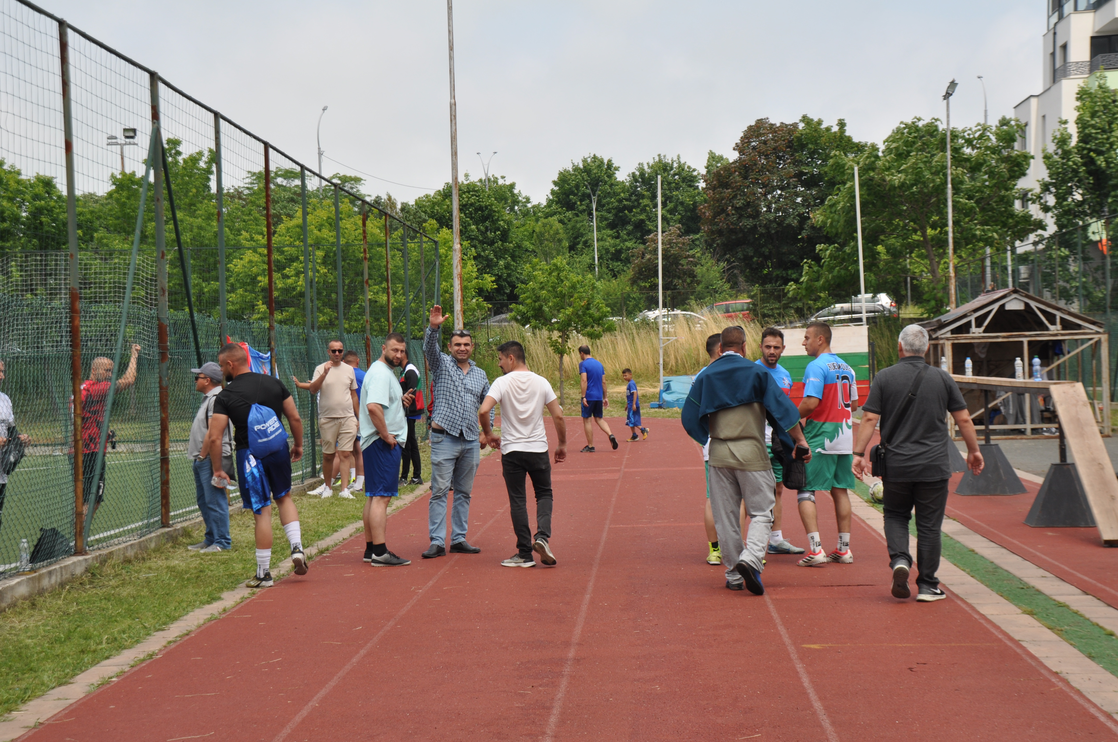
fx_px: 2047
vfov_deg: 20.6
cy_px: 371
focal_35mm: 66
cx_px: 559
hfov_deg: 30.5
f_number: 8
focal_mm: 44
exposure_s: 1/250
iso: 200
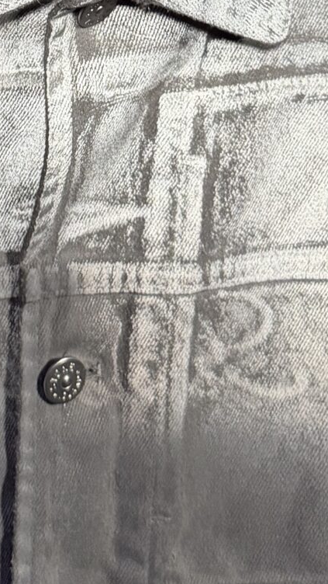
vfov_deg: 21.8
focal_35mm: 89
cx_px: -5
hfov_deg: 13.4
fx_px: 1376
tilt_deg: -1.5
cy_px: -153
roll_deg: -0.4
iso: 500
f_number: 1.78
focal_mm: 6.76
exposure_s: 1/51
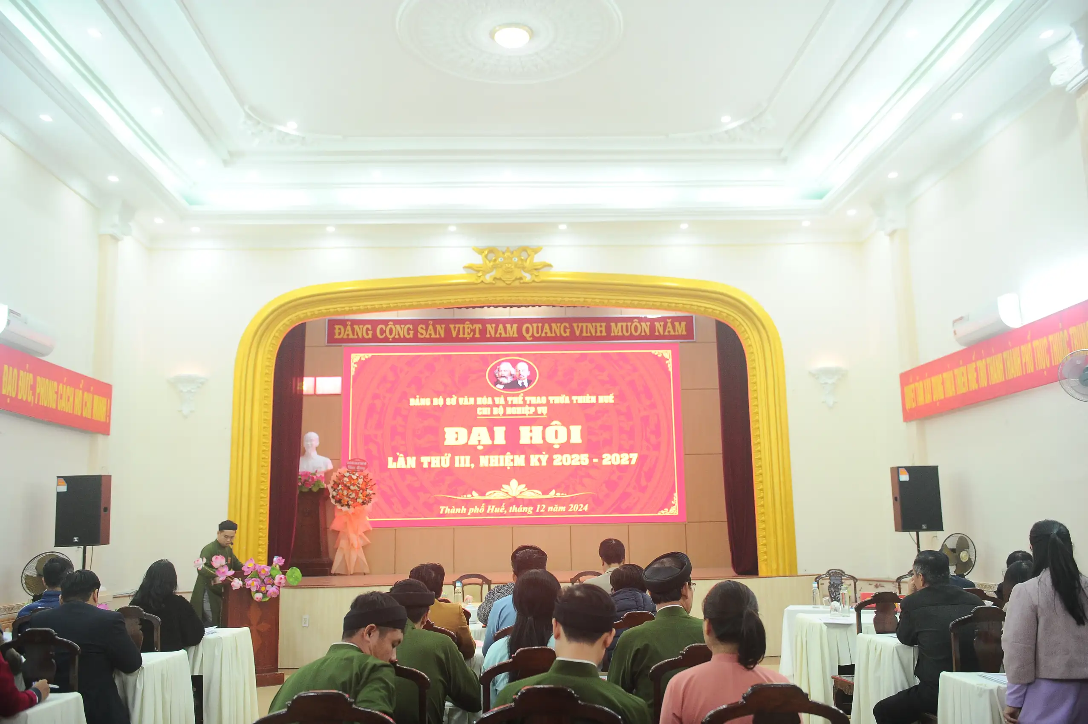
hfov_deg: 58.7
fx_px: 967
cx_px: 544
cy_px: 362
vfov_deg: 41.1
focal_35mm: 32
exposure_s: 1/125
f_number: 3.5
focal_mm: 32
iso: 2000
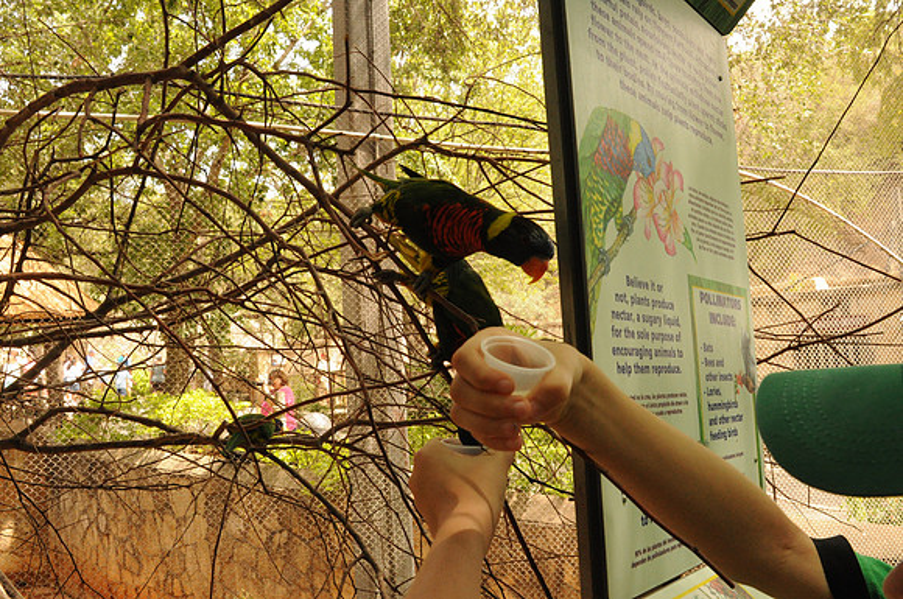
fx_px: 902
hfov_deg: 53.2
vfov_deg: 36.8
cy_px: 300
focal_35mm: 36
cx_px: 452
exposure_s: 1/200
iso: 1600
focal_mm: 24
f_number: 14
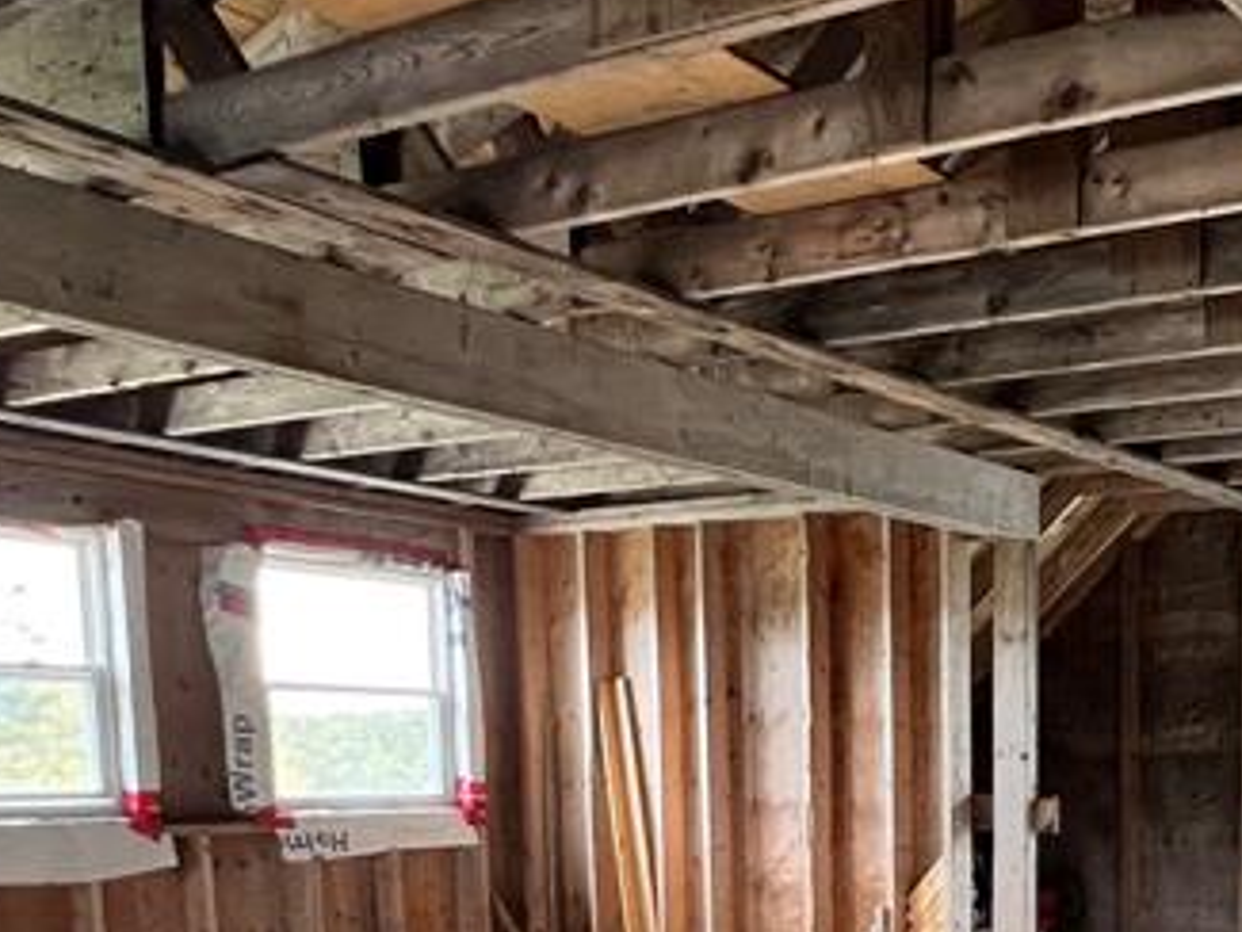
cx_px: 1101
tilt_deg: -7.9
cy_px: 978
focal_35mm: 41
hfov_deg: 42.3
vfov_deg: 31.8
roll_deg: +0.0
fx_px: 1472
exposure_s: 1/99
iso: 100
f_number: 1.8
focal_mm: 1.57
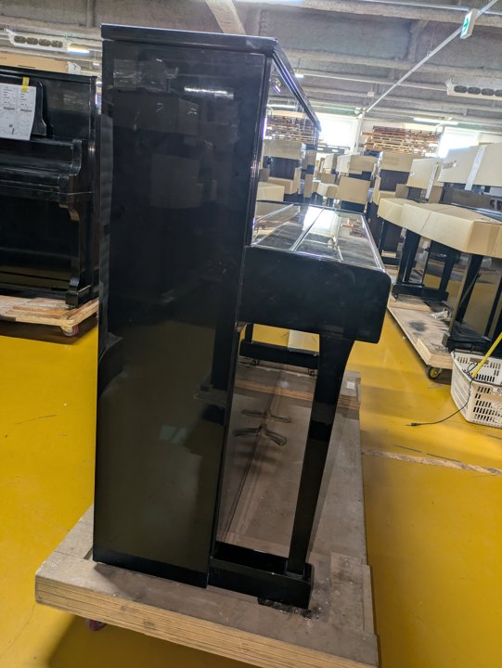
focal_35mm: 25
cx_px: 251
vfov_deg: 69.4
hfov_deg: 54.9
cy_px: 334
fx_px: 483
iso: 83
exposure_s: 1/33.3
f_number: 1.89
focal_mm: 5.43
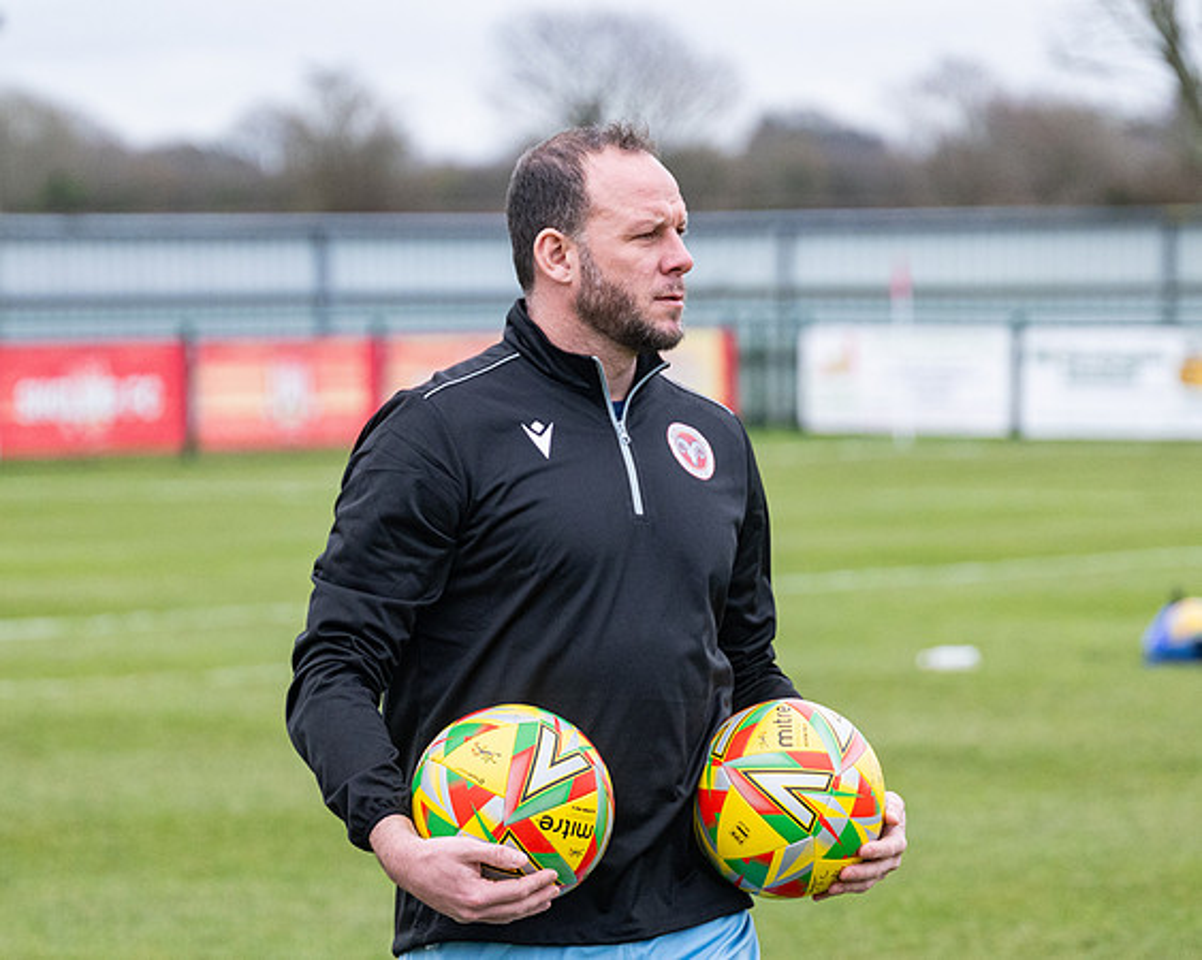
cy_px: 480
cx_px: 601
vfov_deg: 7.3
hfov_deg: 9.2
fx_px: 7493
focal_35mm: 211
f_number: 4
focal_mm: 125
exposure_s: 1/1250
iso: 1000
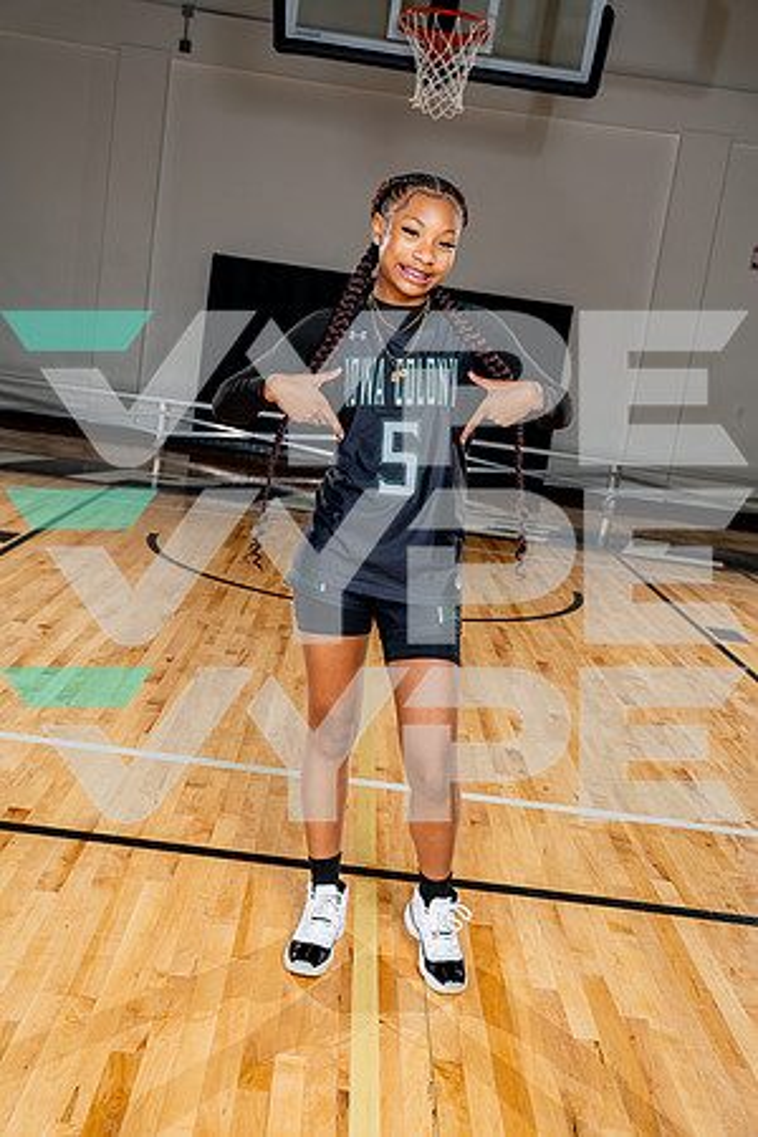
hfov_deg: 35.9
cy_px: 568
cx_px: 379
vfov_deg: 51.9
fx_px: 1168
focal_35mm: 37
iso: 200
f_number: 5.6
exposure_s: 1/250
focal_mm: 37
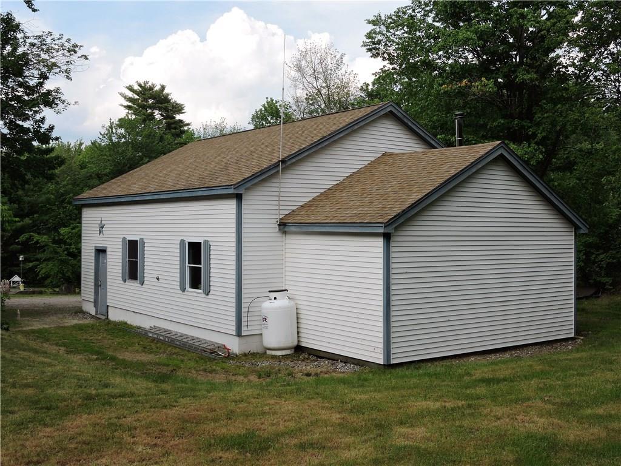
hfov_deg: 46.8
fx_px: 718
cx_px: 310
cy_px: 233
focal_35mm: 40
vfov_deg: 36.0
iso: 100
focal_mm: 7.2
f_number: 3.8
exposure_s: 1/500
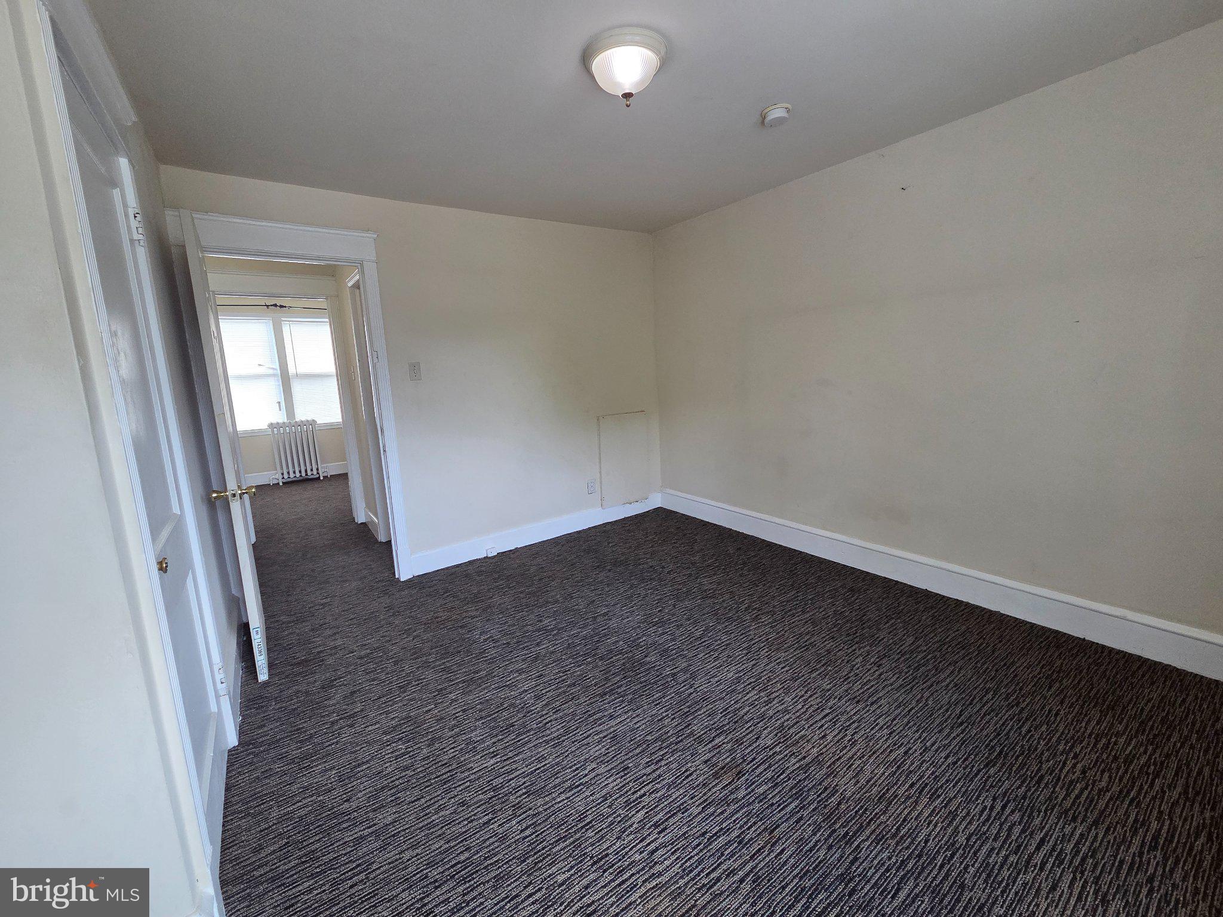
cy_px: 458
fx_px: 459
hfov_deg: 106.2
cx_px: 612
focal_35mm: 13
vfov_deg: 89.9
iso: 250
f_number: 2.2
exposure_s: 1/120
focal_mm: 2.2
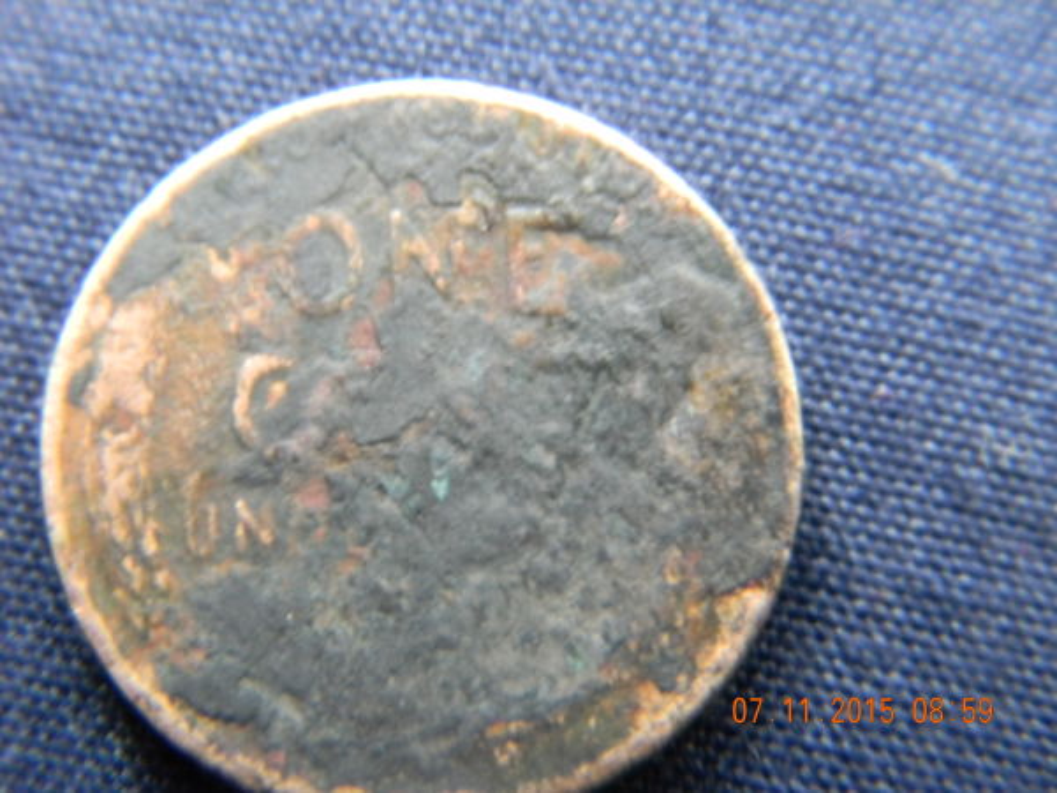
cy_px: 396
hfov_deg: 23.6
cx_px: 528
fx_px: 2534
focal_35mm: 83
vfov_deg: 17.8
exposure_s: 1/7.3
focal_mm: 15.1
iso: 400
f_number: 4.5
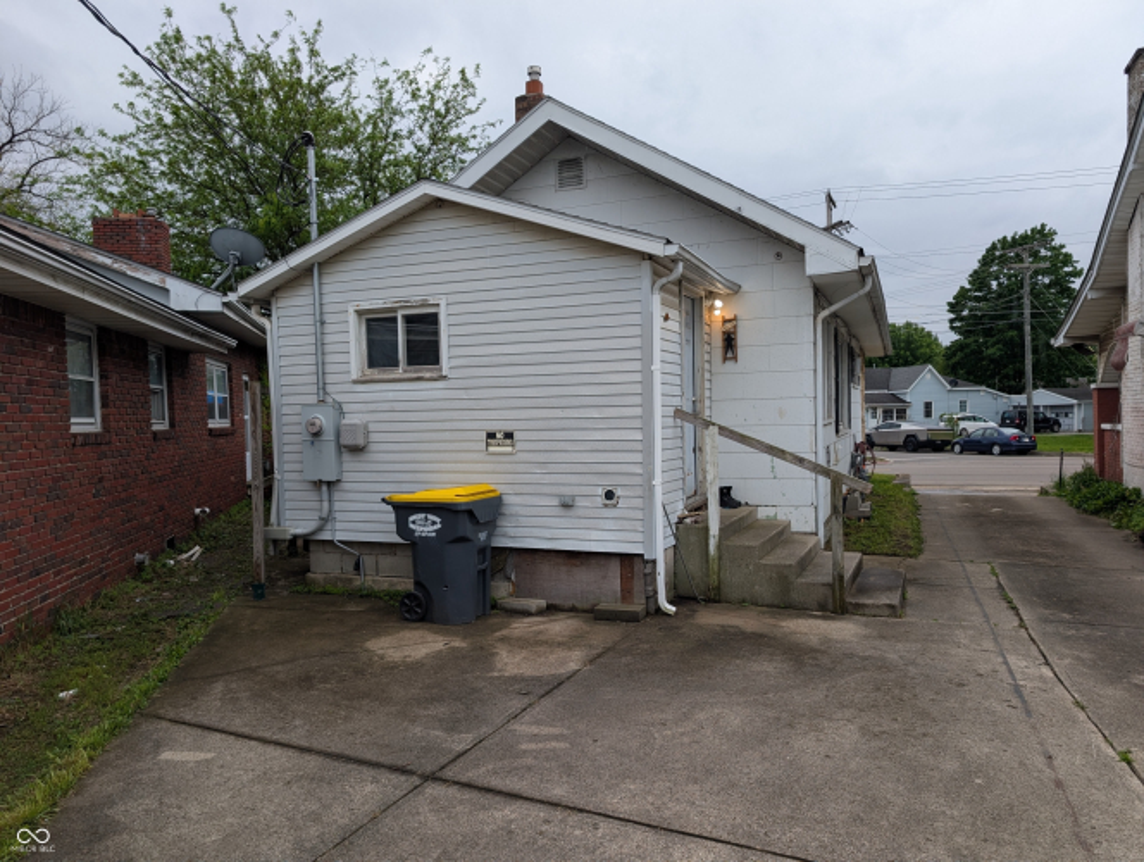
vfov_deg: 56.9
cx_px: 572
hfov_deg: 71.5
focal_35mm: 24
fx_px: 794
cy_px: 431
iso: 22
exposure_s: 1/305
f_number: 1.68
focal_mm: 6.9
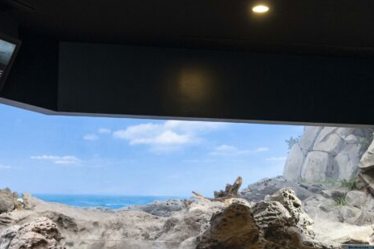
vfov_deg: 18.8
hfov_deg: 28.4
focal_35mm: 71
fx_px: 738
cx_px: 147
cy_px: 233
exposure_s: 1/160
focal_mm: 32
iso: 2500
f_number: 4.5
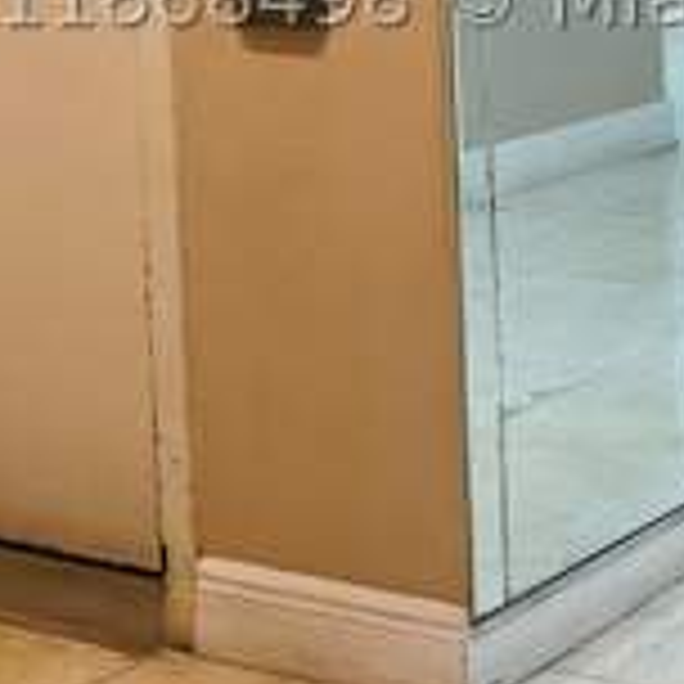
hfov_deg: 15.0
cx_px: 999
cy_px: -4
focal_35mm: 108
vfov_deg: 15.8
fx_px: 2414
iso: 40
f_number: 1.8
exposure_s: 1/60
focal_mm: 3
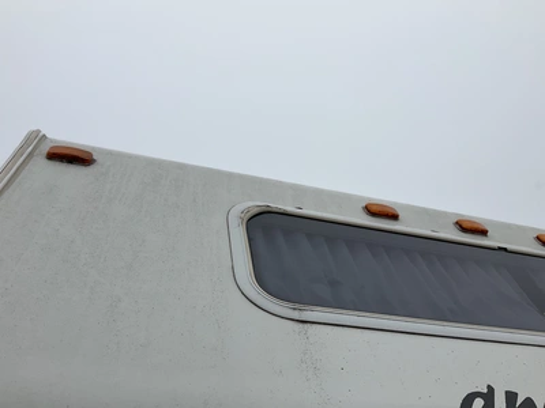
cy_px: 204
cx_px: 272
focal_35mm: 29
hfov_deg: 61.7
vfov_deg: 48.2
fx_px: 457
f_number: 1.8
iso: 25
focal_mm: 3
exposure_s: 1/4785
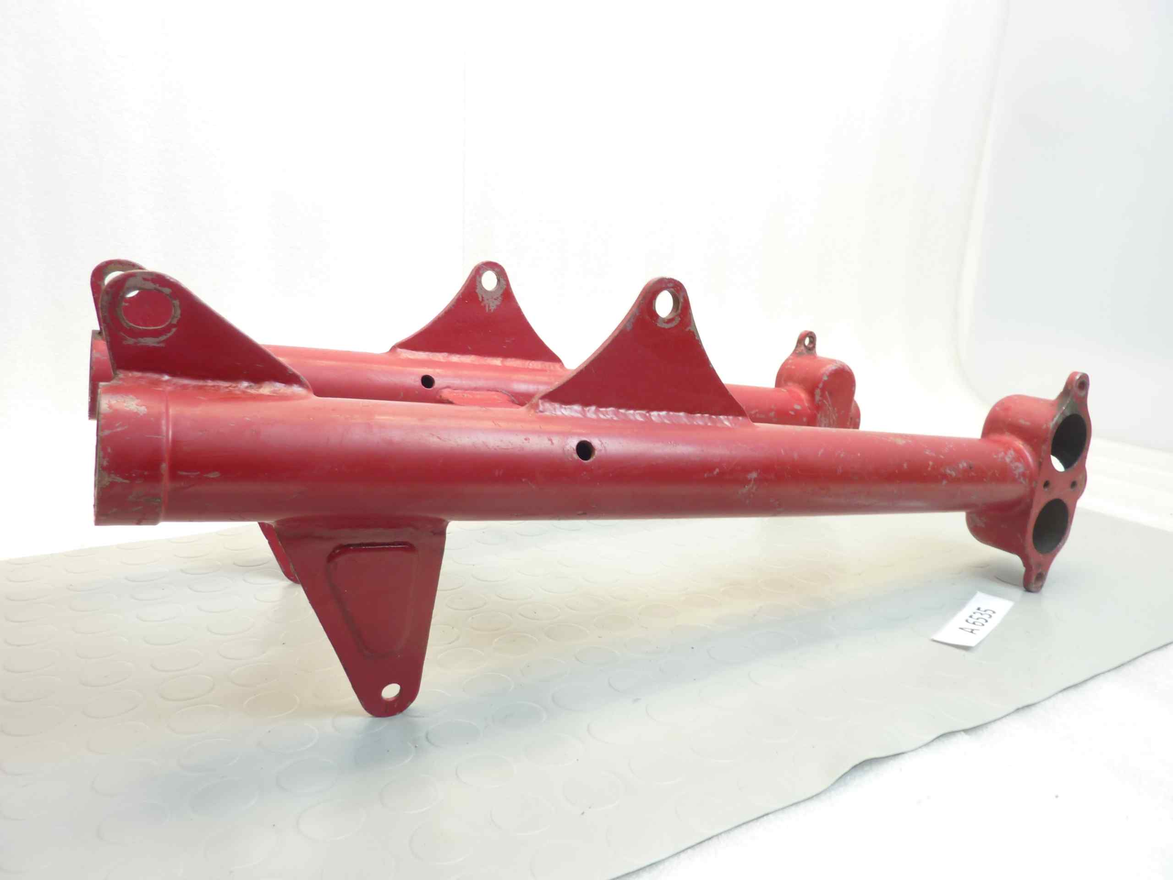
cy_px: 440
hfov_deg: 69.4
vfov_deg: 54.9
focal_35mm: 25
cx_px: 586
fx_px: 847
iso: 80
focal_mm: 4.1
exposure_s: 1/10
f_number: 3.3
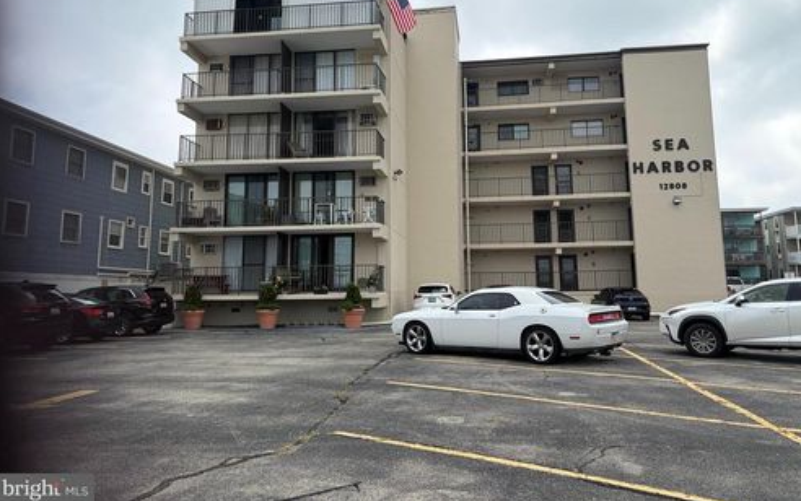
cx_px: 402
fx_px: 612
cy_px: 201
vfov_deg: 44.4
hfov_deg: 66.4
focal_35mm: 28
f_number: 1.6
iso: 64
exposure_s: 1/3448
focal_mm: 5.96
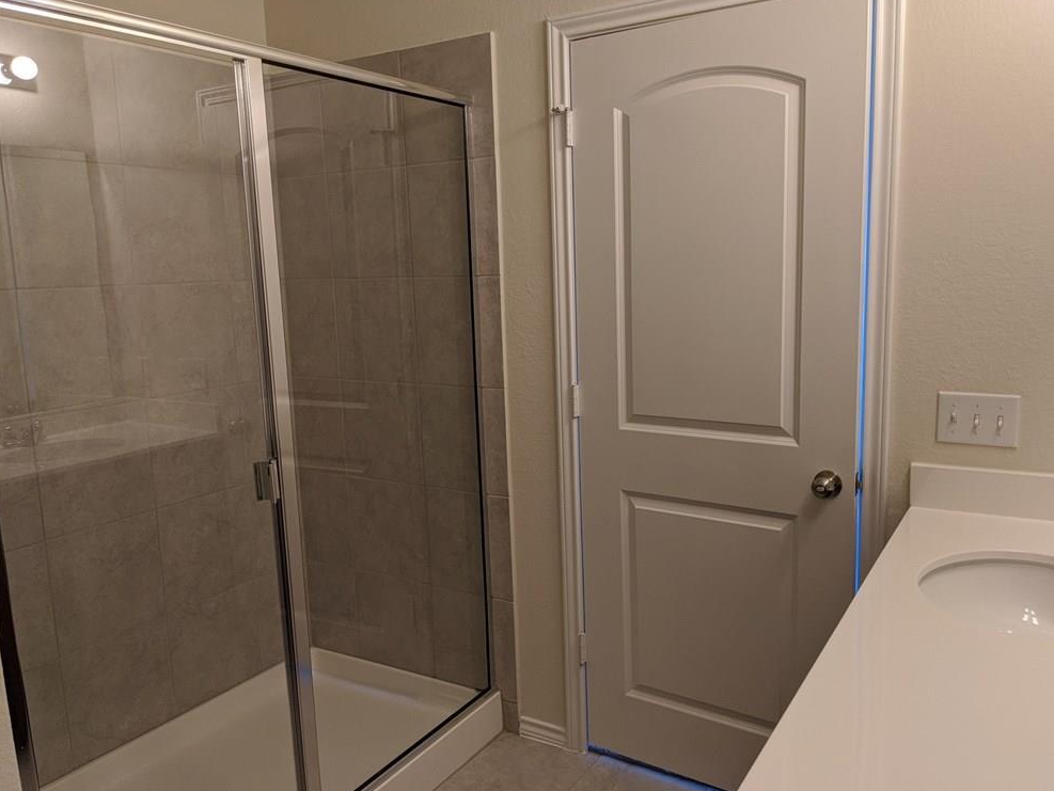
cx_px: 542
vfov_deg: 49.8
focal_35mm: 28
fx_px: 853
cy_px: 397
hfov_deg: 63.4
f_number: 1.73
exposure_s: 1/120
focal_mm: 4.38
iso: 127
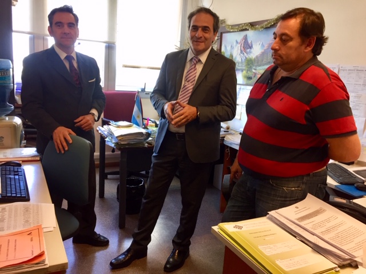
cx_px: 183
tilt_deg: -11.7
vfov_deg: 48.2
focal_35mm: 29
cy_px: 137
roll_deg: -4.6
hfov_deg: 61.7
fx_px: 307
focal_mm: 4.15
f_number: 2.2
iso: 50
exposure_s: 1/33
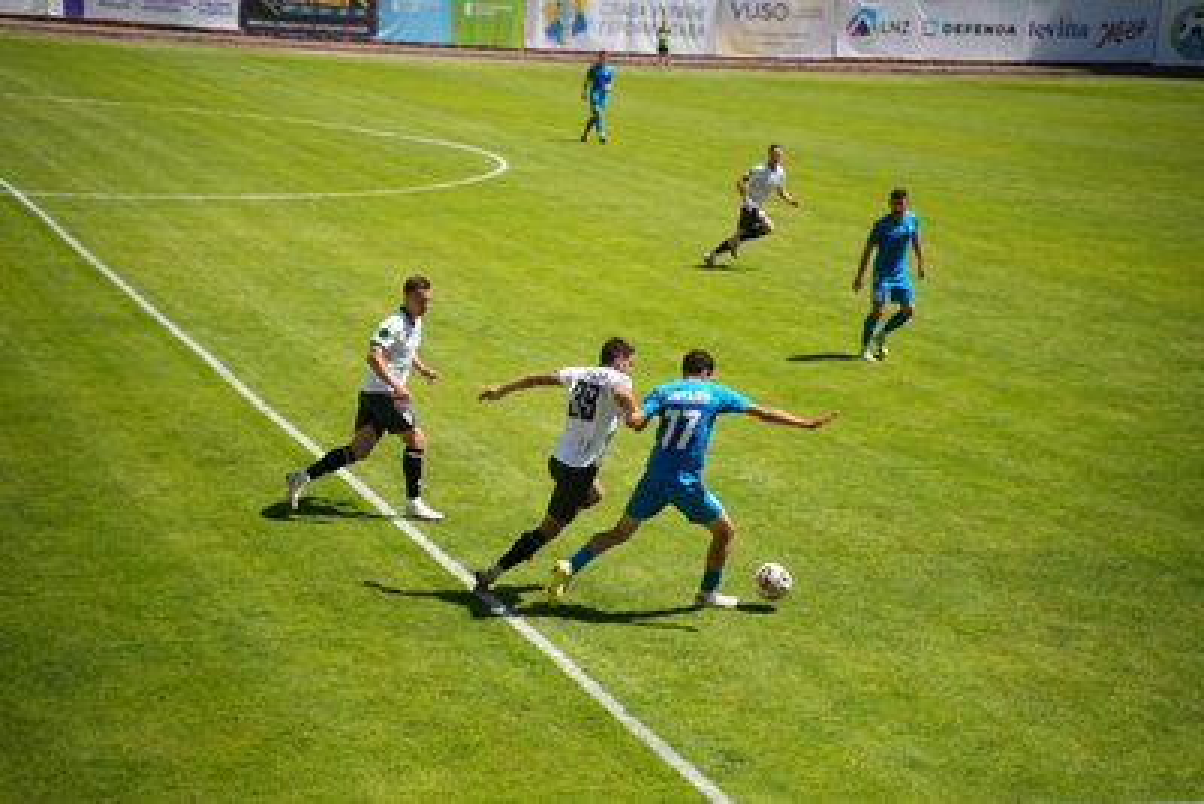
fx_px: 2509
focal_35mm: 75
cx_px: 602
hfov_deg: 27.0
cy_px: 402
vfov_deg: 18.2
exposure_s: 1/800
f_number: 2.8
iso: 6400
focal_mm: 75
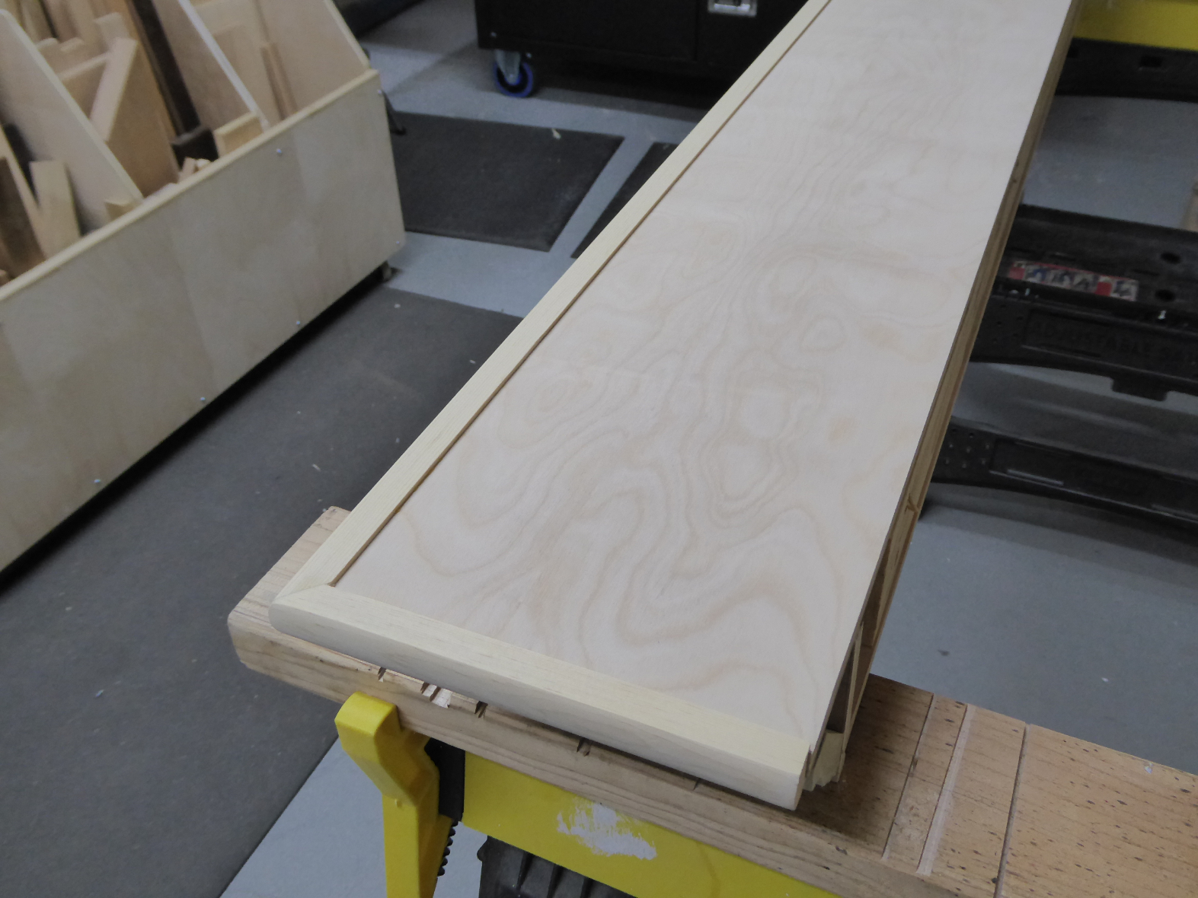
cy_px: 449
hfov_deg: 56.8
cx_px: 599
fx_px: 1108
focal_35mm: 32
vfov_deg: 44.2
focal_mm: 5.4
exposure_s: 1/100
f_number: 3.5
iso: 320
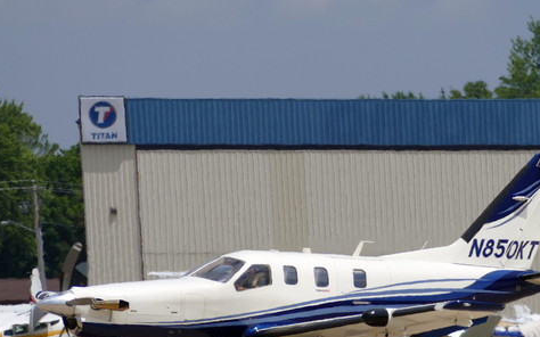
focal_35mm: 907
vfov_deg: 1.4
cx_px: 341
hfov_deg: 2.3
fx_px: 13345
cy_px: 224
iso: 125
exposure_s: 1/4000
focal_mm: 146
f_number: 4
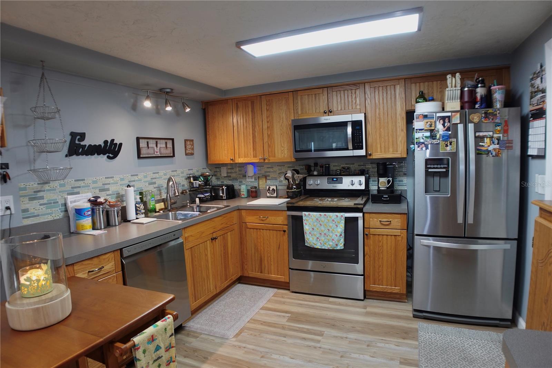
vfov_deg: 53.1
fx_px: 368
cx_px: 276
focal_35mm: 24
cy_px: 184
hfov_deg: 73.8
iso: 125
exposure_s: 1/30
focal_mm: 9.4
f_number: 2
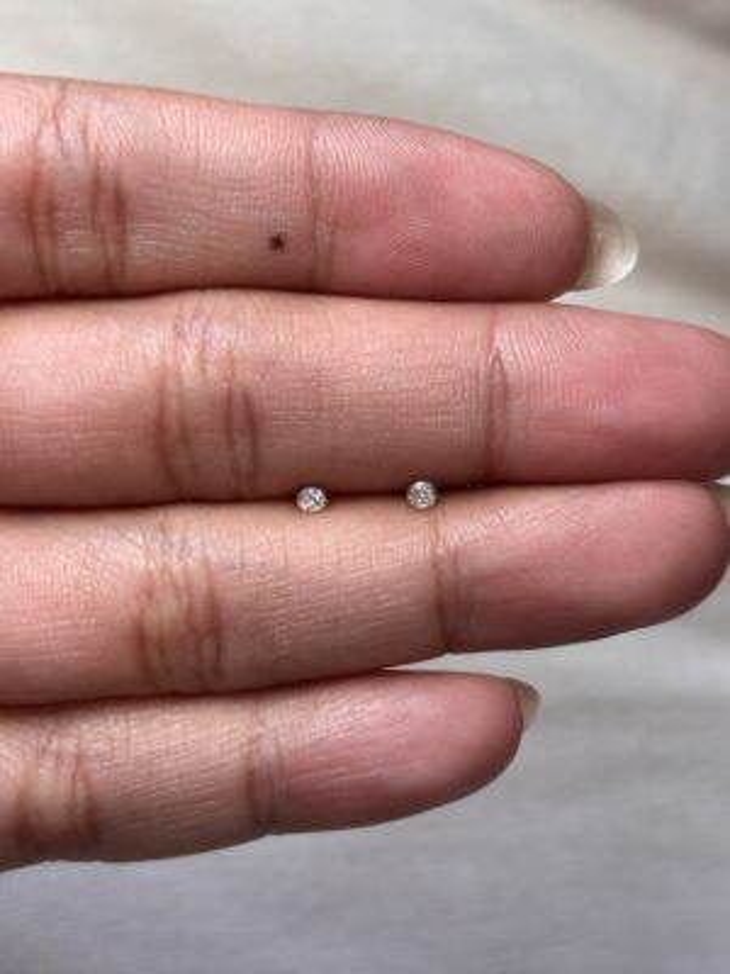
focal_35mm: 52
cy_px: 487
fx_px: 1462
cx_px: 365
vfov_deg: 36.8
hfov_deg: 28.0
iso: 32
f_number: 1.6
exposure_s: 1/172
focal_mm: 5.96
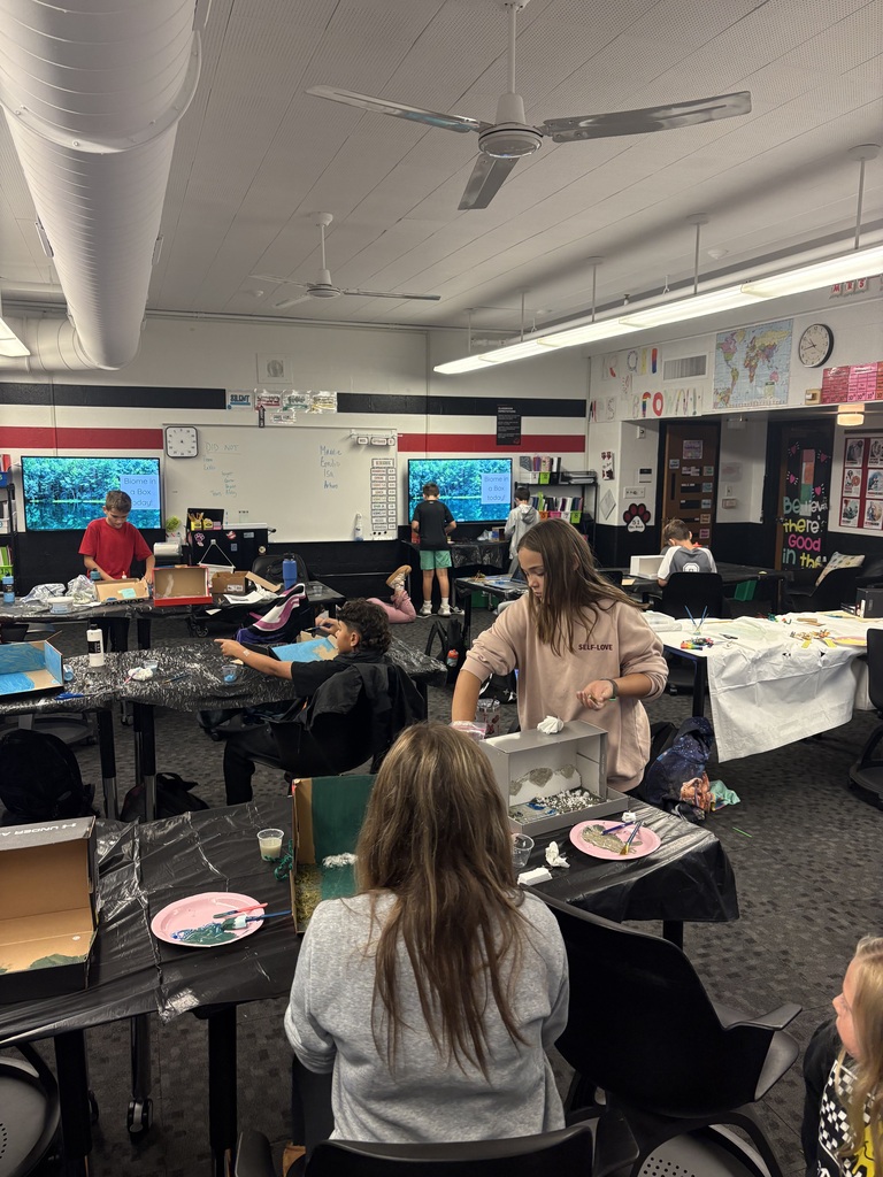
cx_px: 442
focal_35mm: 26
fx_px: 884
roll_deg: -0.1
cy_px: 588
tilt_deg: -8.2
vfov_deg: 67.3
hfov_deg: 53.1
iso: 125
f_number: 1.6
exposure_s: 1/60
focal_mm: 5.96
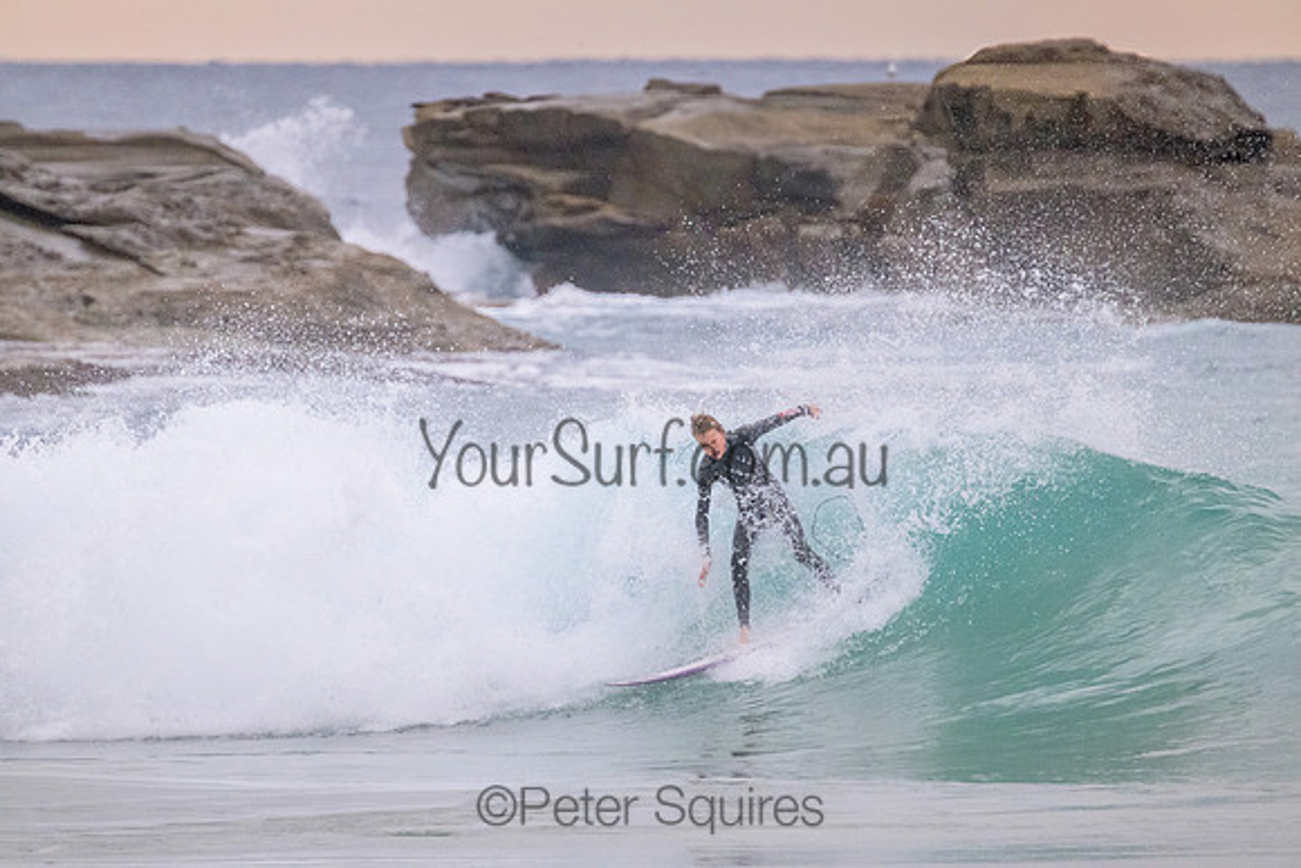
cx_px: 650
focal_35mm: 800
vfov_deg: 1.7
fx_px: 28917
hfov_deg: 2.6
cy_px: 434
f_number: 11
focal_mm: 800
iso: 6400
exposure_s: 1/1250
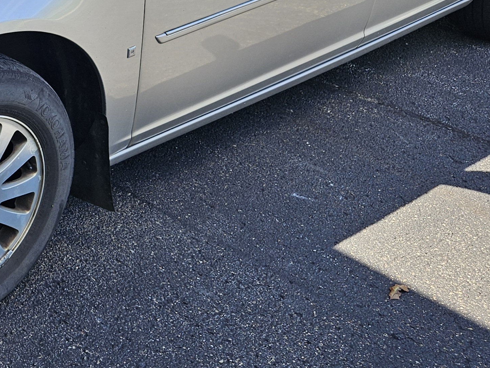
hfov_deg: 28.7
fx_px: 892
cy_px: 13
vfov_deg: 22.5
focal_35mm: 63
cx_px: -3
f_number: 1.8
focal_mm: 5.4
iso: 25
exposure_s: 1/324
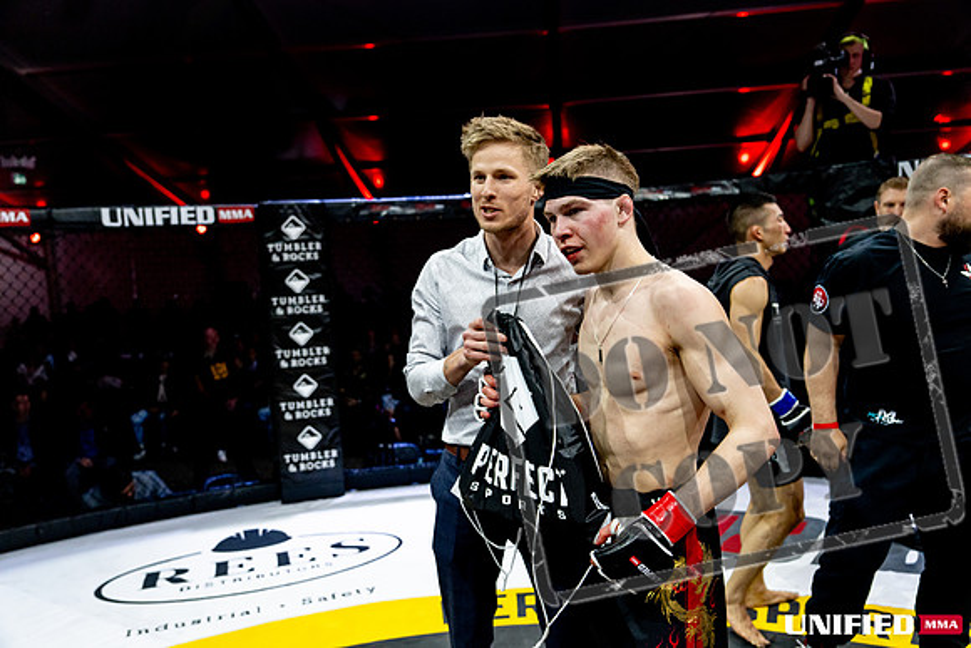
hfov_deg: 65.5
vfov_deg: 46.4
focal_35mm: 28
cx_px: 486
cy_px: 324
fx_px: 755
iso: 3200
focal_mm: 28
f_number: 2.8
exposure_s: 1/1250
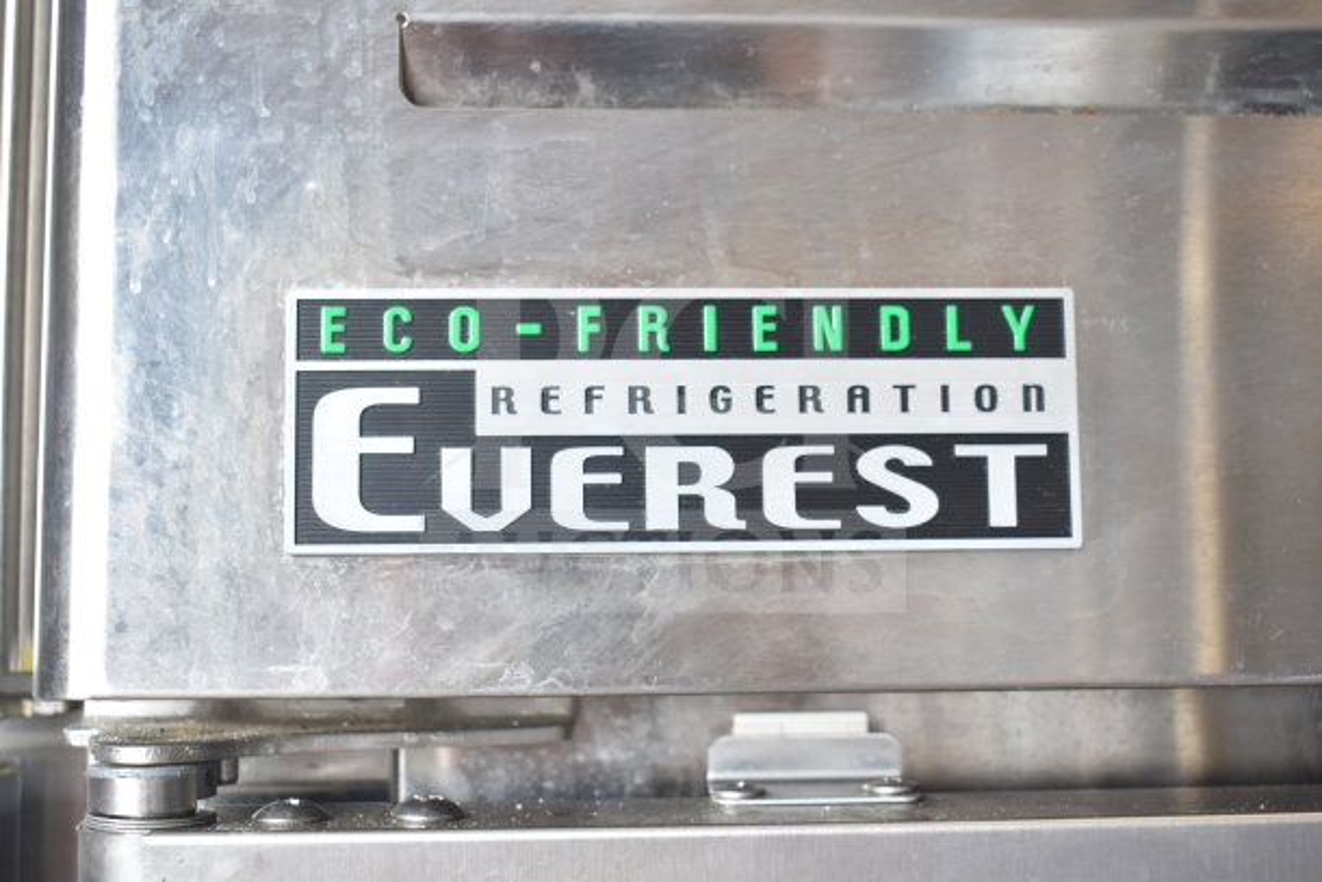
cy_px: 441
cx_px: 661
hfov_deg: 42.3
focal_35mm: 46
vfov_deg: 29.0
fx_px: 1708
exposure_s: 1/50
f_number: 4.2
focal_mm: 31
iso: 250
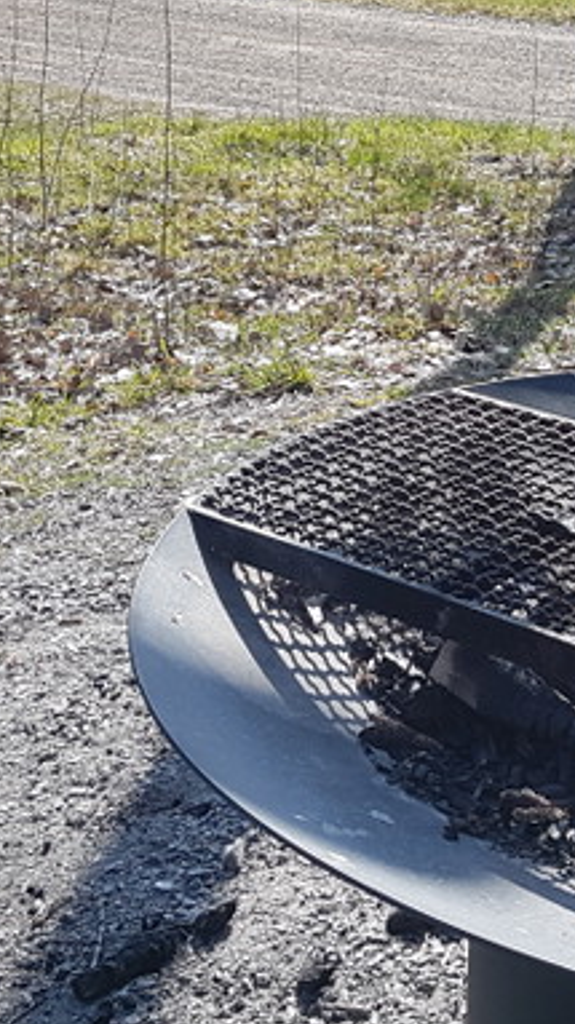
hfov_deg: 16.8
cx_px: 471
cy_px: 332
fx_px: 1927
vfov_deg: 29.5
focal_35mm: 71
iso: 40
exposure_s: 1/1014
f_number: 1.7
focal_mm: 4.2
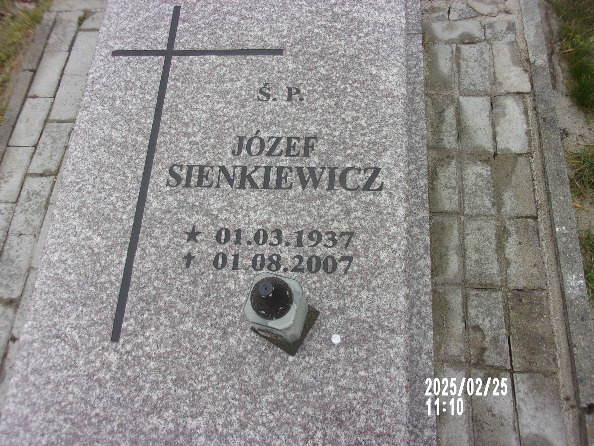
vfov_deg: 49.7
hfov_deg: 63.4
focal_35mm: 28
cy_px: 223
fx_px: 480
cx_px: 297
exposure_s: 1/210
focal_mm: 5.1
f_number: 3.9
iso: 80
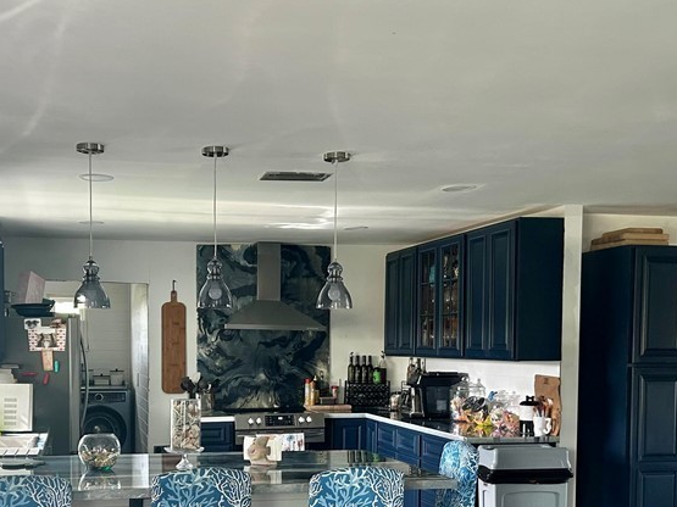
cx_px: 251
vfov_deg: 29.7
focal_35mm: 48
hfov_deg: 39.4
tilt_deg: -2.6
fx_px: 939
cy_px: 386
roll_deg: +0.4
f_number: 1.5
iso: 125
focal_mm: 5.7
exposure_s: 1/86
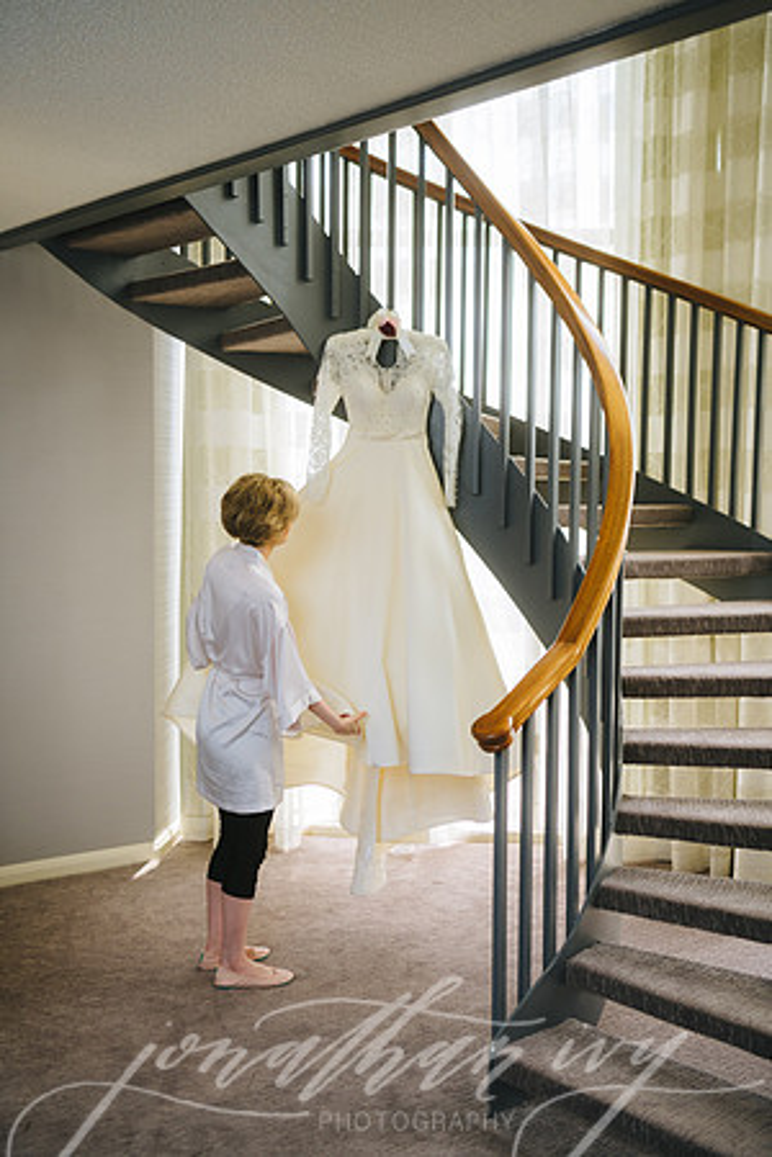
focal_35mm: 42
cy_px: 578
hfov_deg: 31.9
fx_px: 1351
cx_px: 386
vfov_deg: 46.4
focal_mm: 42
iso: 320
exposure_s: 1/200
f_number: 2.8
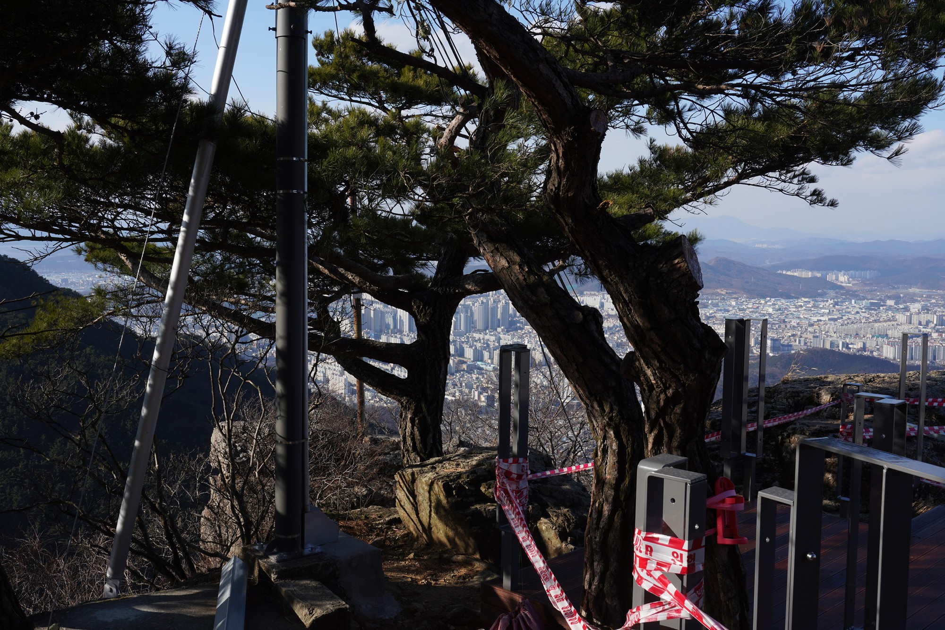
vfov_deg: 34.2
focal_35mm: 39
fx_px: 1024
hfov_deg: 49.5
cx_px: 472
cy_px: 315
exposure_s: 1/100
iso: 200
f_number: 18
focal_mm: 39
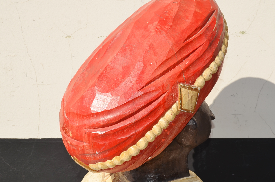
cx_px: 159
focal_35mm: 68
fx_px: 516
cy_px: 110
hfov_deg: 29.8
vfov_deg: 20.0
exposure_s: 1/250
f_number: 8
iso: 100
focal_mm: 35
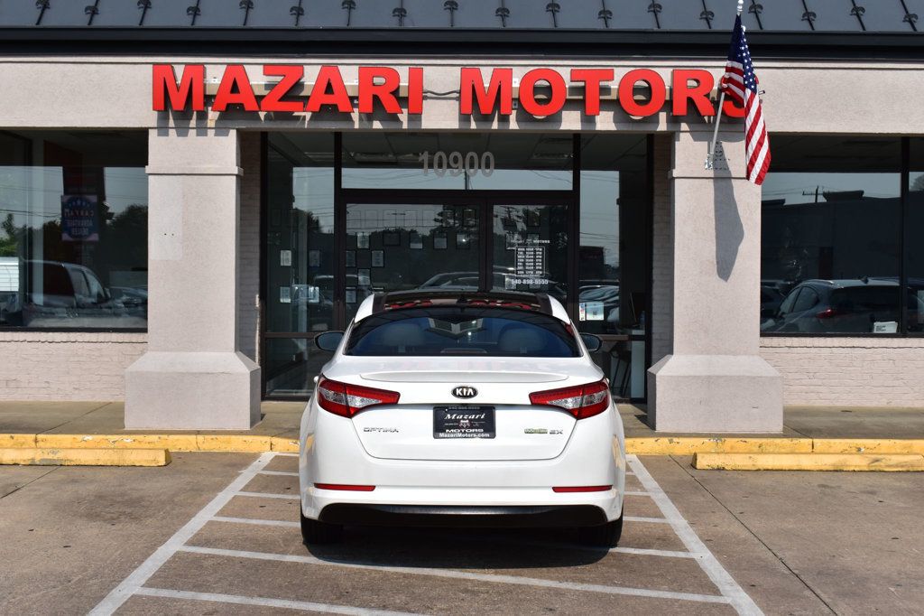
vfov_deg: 26.5
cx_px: 462
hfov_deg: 38.9
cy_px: 308
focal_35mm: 51
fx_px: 1309
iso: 200
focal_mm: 34
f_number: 11
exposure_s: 1/500
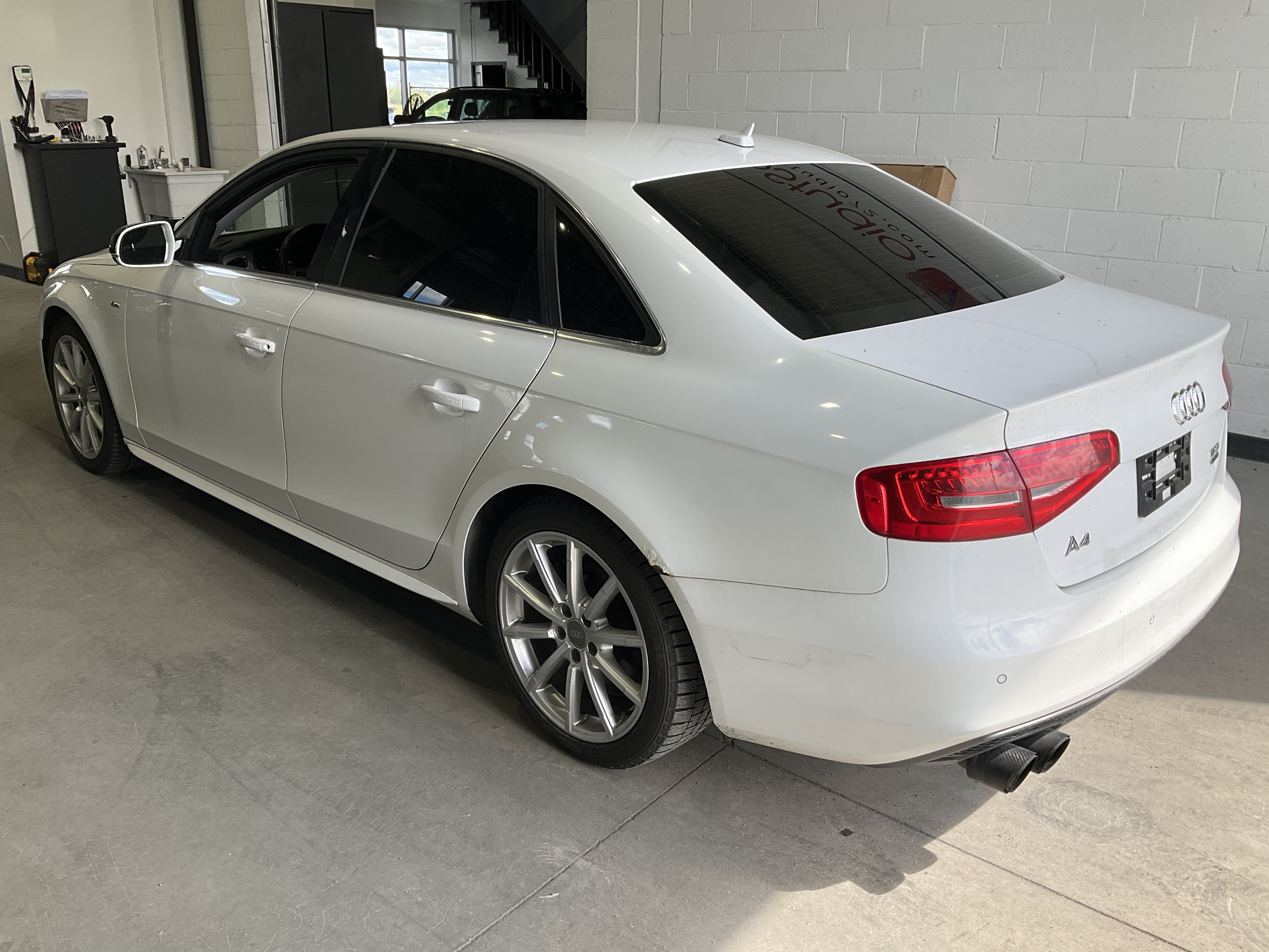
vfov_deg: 48.2
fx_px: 1063
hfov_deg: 61.7
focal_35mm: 29
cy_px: 476
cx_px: 634
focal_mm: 3
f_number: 1.8
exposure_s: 1/309
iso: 25
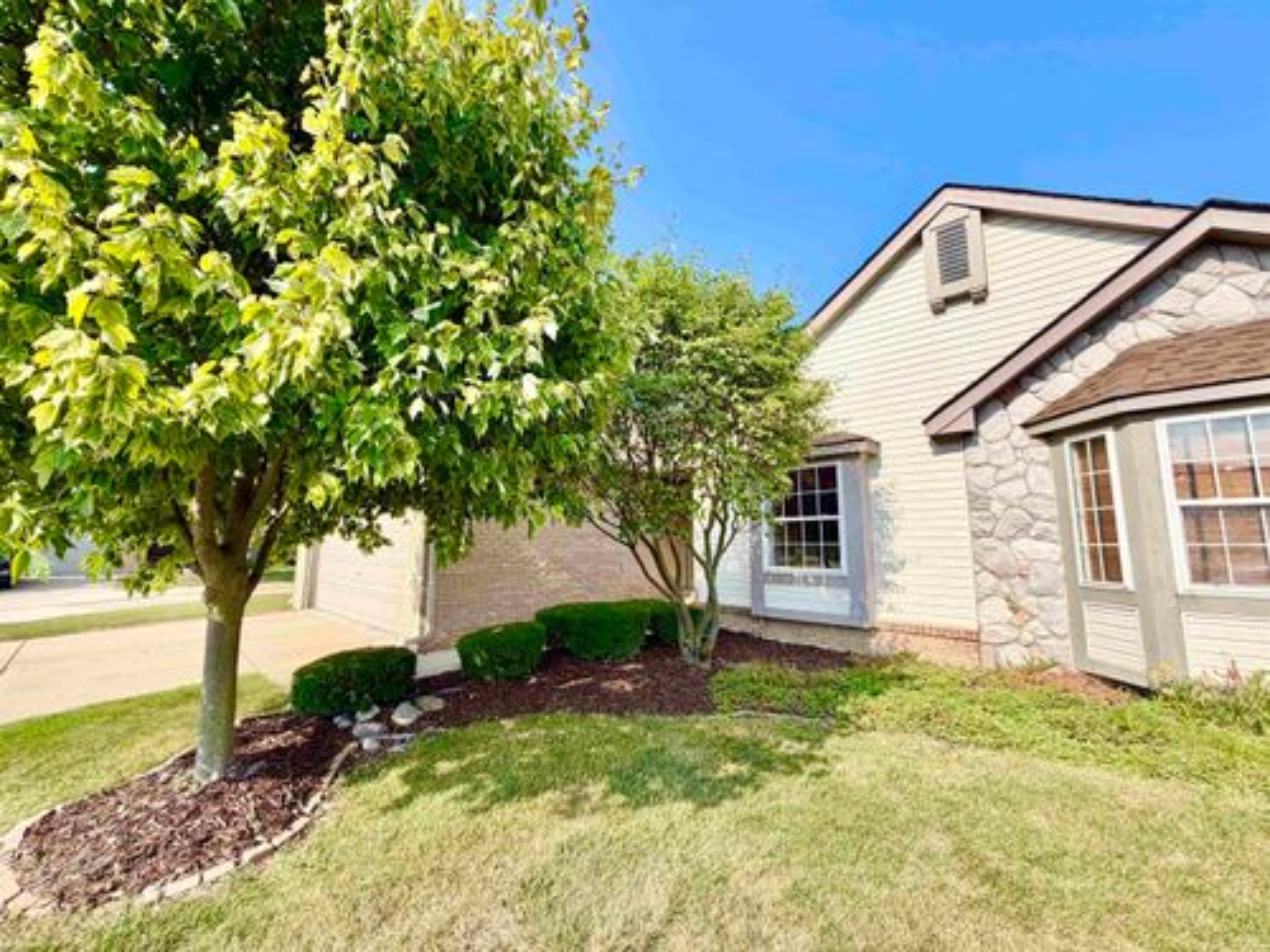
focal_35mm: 14
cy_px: 476
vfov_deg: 85.7
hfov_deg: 102.1
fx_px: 514
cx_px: 635
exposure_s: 1/770
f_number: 2.2
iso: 32
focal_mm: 2.22
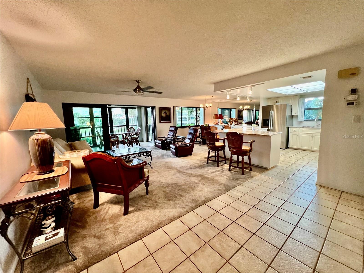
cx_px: 182
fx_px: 137
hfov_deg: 106.2
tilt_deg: -6.5
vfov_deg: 89.9
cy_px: 136
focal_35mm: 13
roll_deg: +1.3
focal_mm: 1.57
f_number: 1.8
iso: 400
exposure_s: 1/60
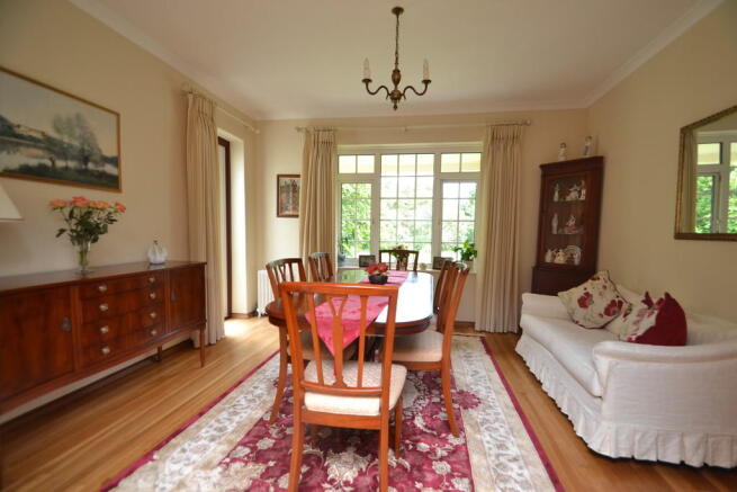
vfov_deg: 77.4
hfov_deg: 100.4
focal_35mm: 15
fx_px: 307
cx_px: 368
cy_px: 246
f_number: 3.5
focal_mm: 10
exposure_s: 1/60
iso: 400
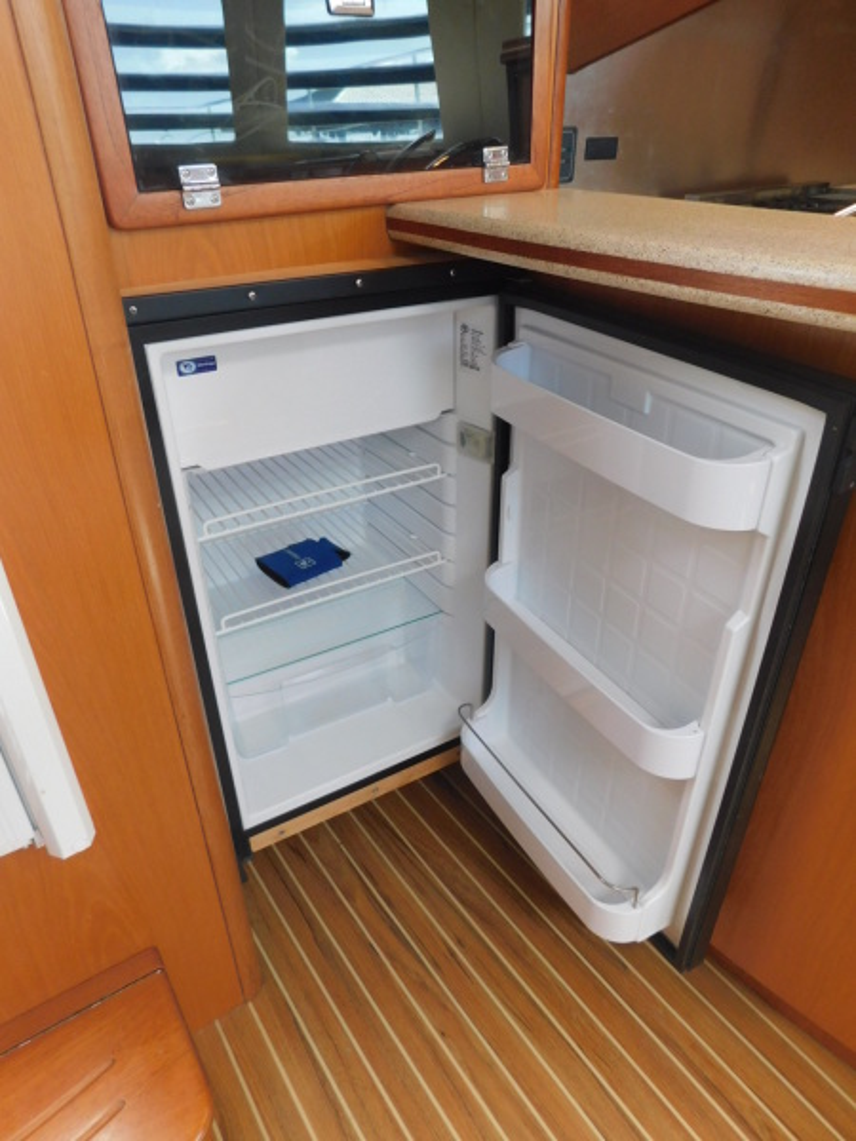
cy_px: 570
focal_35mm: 23
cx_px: 428
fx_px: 758
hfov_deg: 58.9
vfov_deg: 73.9
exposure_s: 1/30
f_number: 3
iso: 180
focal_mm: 4
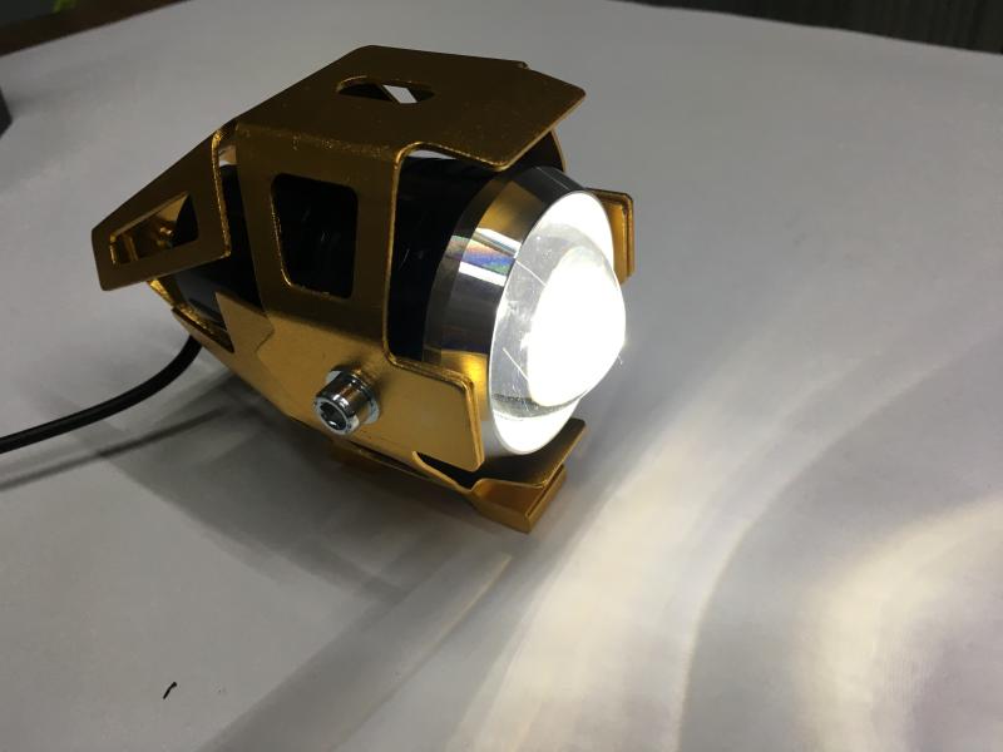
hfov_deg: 61.7
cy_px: 376
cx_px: 502
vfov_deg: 48.2
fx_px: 840
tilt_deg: -36.2
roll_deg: +4.4
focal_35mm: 29
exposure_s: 1/30
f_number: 2.2
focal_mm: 4.15
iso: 32
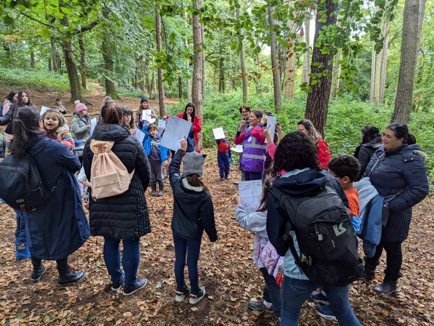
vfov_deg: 56.9
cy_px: 163
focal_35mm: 24
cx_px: 217
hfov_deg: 71.5
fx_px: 301
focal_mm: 6.81
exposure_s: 1/313
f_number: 1.85
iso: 618
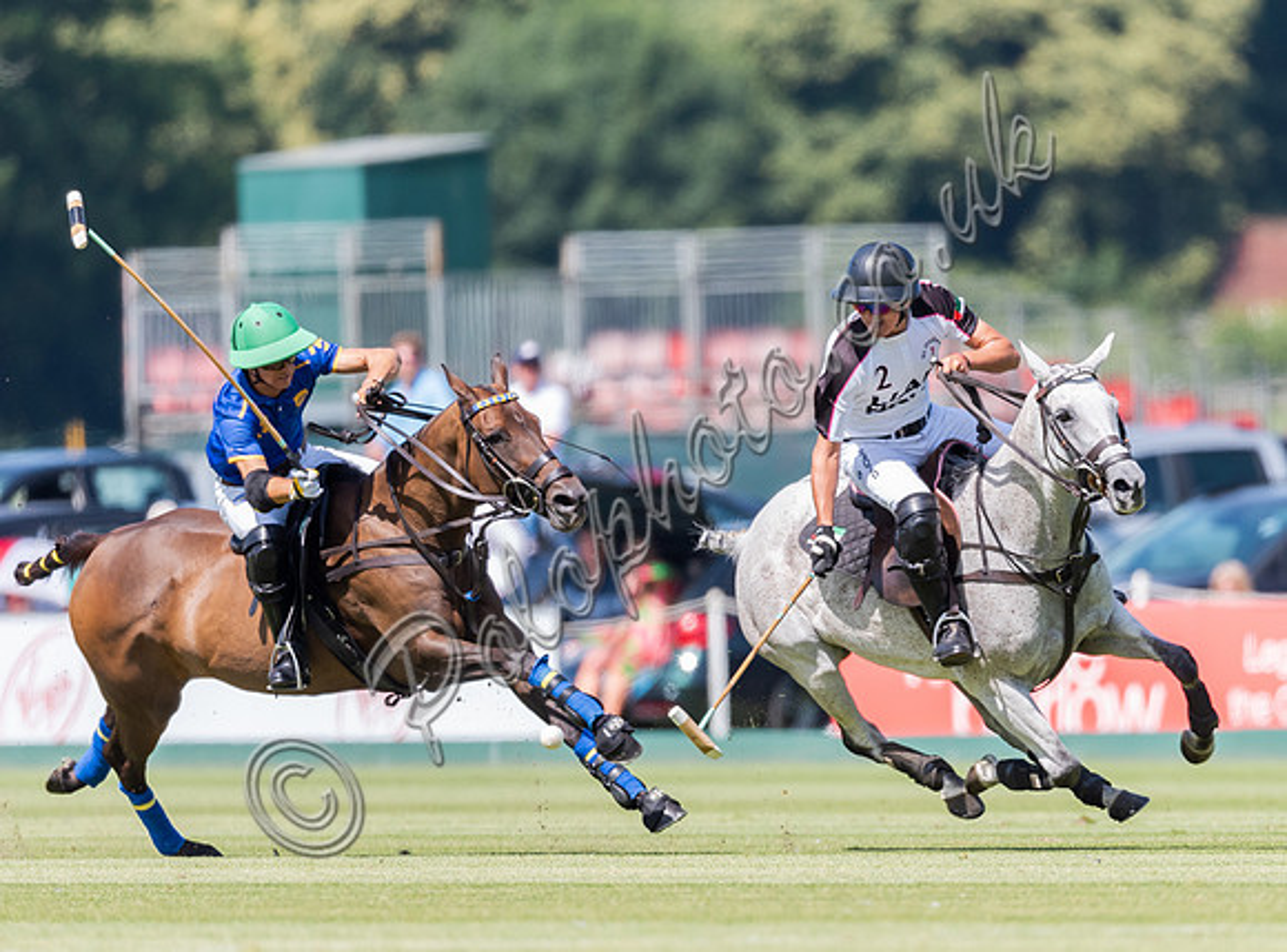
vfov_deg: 2.0
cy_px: 623
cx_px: 867
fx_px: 27574
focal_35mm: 745
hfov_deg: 2.7
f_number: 4
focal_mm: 500
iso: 320
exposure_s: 1/2000
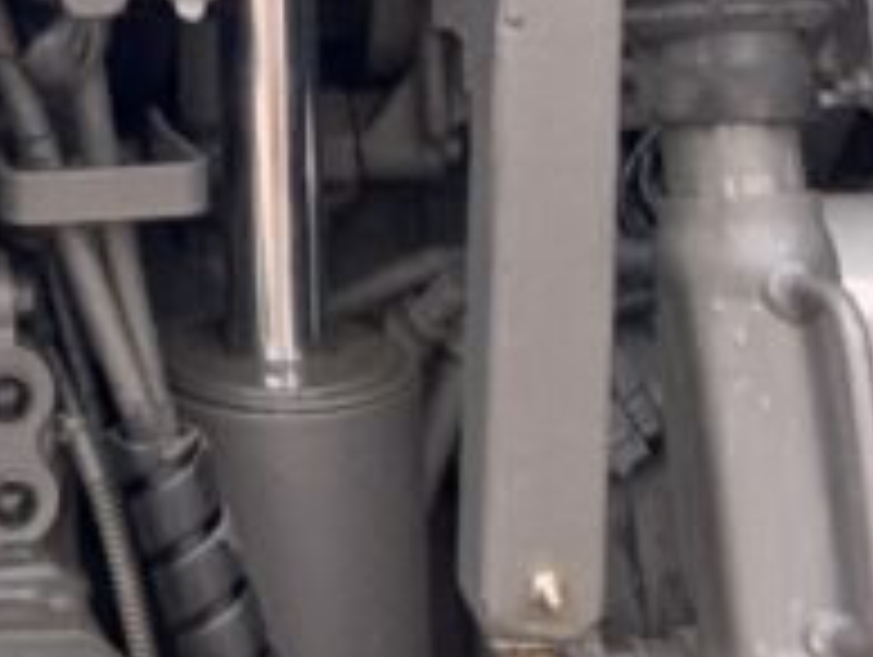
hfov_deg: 12.6
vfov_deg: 8.8
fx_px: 3863
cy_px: -950
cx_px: -130
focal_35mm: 153
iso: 16
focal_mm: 3
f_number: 1.8
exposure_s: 1/158
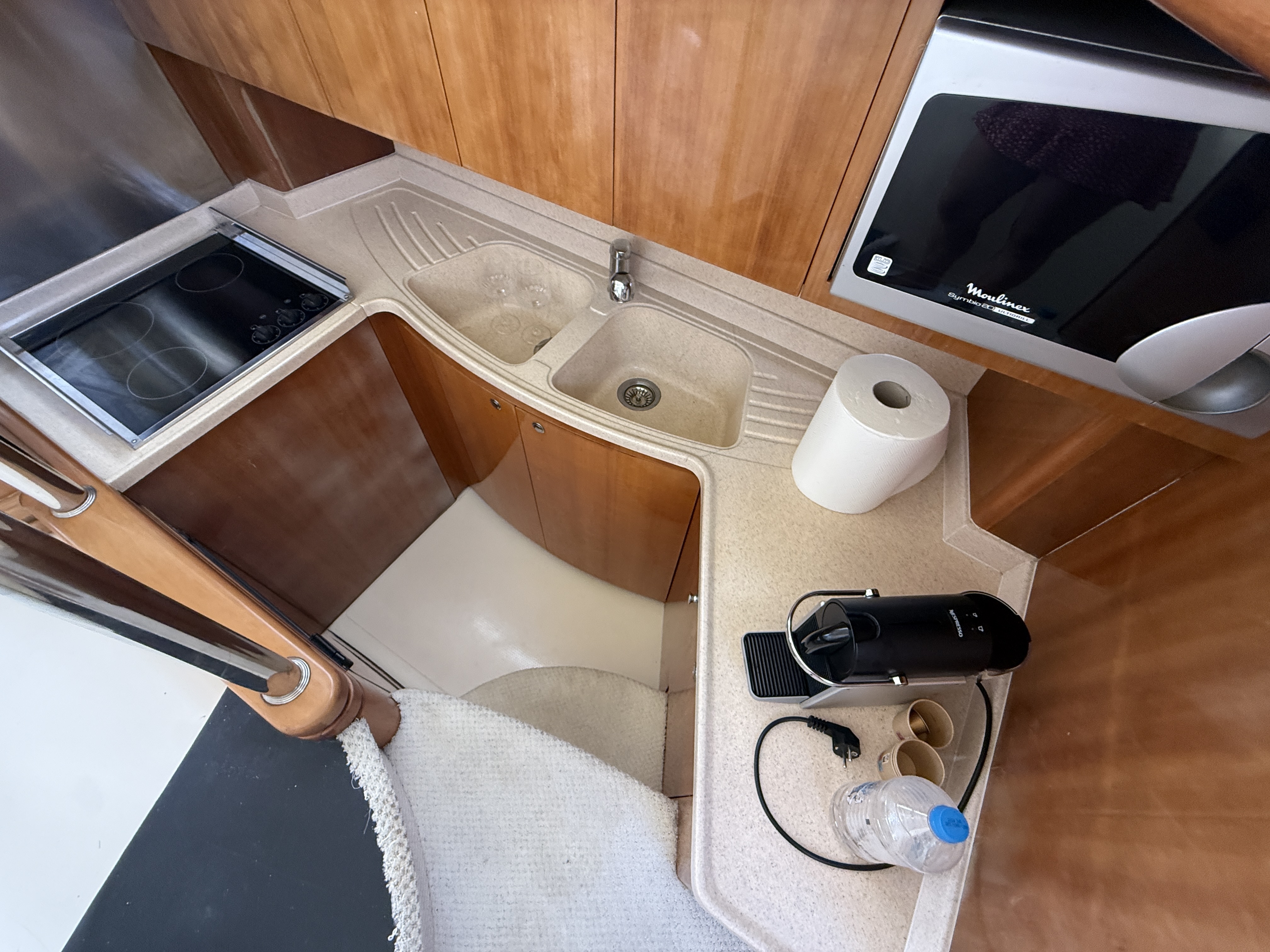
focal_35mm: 14
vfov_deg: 85.7
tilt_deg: -57.9
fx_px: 514
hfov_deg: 102.1
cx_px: 635
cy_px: 476
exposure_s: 1/99
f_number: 2.2
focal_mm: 2.22
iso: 320
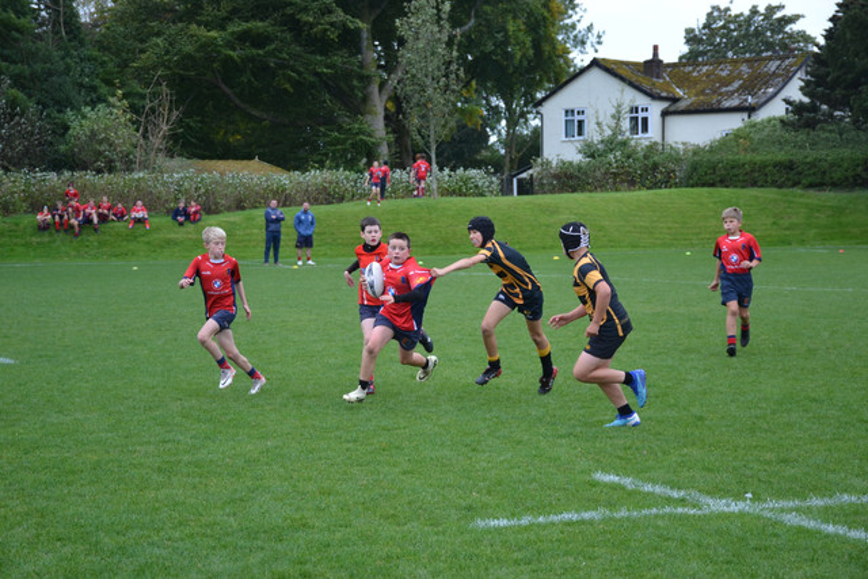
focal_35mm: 84
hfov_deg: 24.2
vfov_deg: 16.3
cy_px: 290
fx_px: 2026
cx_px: 434
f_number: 4.8
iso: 400
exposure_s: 1/500
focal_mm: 56
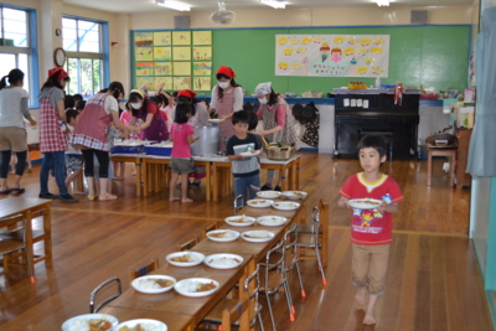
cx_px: 248
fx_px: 620
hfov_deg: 43.6
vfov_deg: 29.9
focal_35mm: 45
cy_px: 166
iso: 400
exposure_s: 1/100
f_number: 4.5
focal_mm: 30
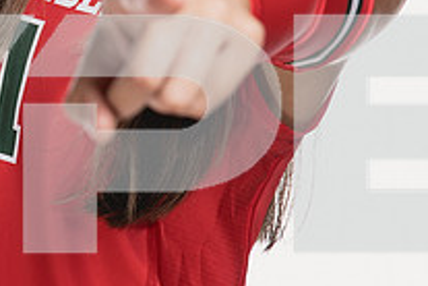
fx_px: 2806
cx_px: 6
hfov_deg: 8.7
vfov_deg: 5.8
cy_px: -147
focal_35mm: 236
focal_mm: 70
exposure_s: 1/250
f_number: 5.6
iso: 400
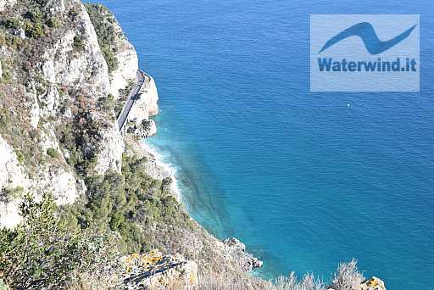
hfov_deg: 41.1
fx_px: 579
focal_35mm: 48
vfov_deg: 28.1
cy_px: 145
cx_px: 217
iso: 200
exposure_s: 1/160
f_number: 10
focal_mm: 32
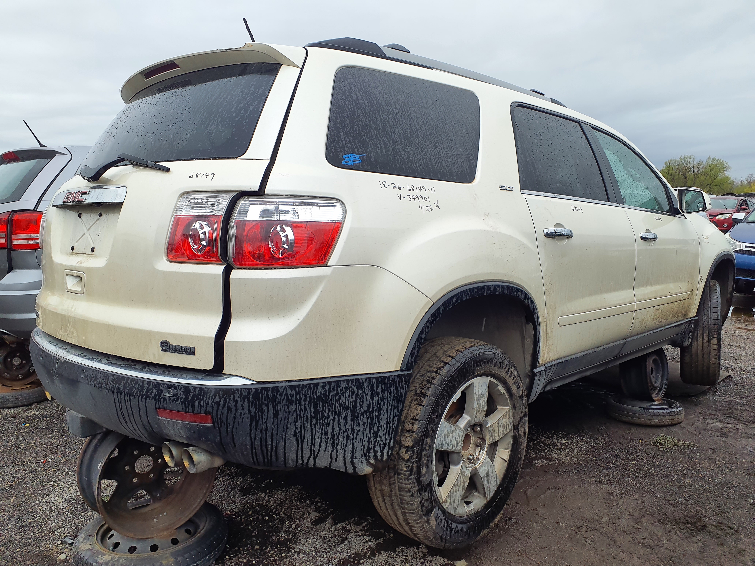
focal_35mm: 27
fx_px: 589
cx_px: 378
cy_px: 283
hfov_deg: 65.3
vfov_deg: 51.4
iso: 40
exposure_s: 1/304
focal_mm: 3.58
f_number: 1.9
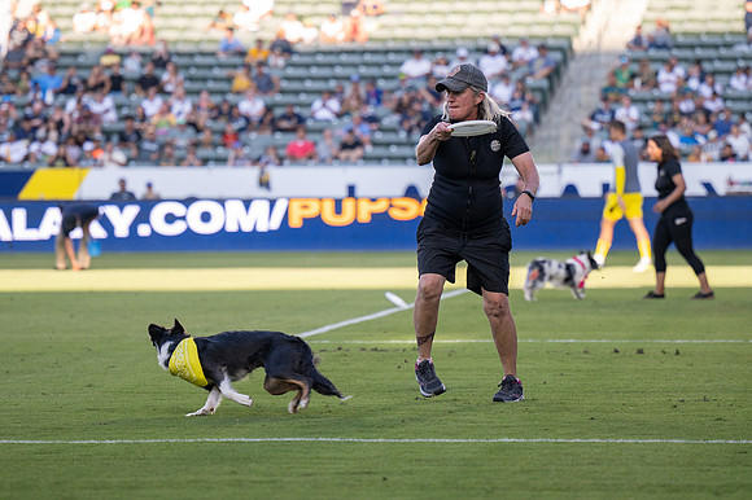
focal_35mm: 194
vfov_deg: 7.1
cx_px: 425
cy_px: 250
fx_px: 4056
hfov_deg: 10.6
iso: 250
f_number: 2.8
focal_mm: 115
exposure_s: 1/1000
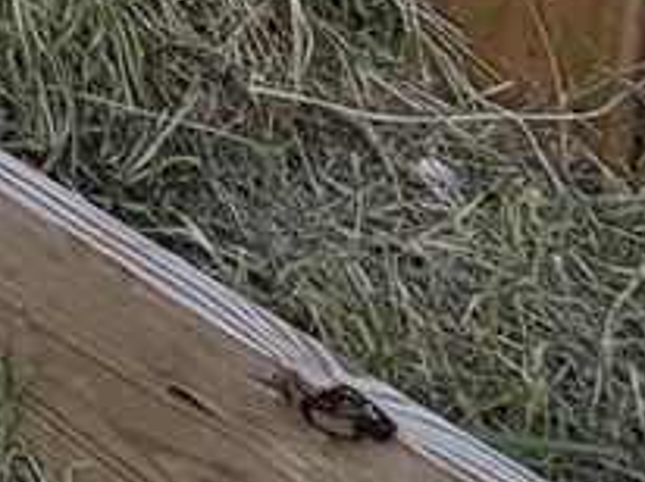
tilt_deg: -3.8
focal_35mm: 109
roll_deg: +0.9
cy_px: -1321
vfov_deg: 8.6
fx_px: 2029
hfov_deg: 10.8
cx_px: -1356
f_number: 2.2
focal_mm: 2.22
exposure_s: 1/502
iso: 40
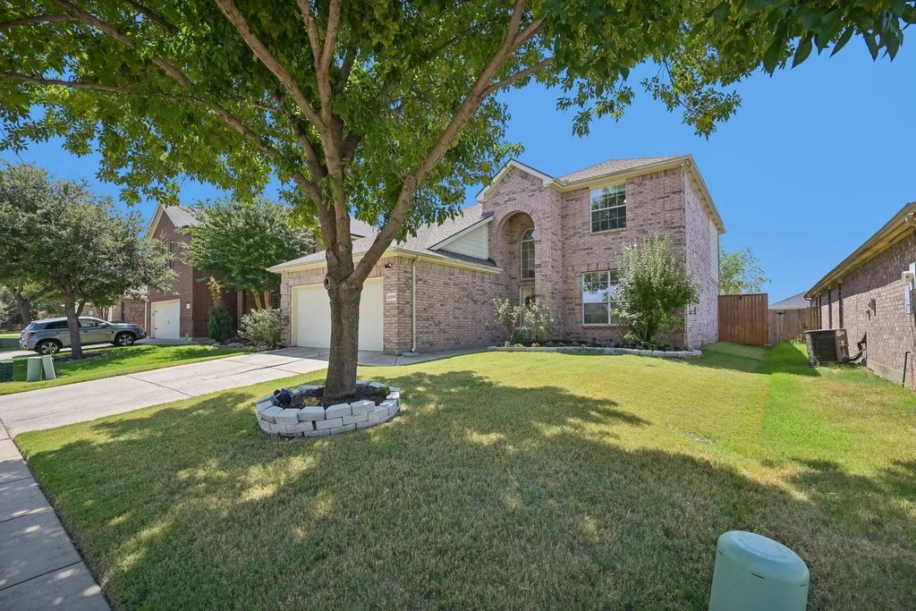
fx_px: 394
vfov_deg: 75.5
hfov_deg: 98.5
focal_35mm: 16
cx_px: 458
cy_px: 306
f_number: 9
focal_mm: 15.5
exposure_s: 1/320
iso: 250
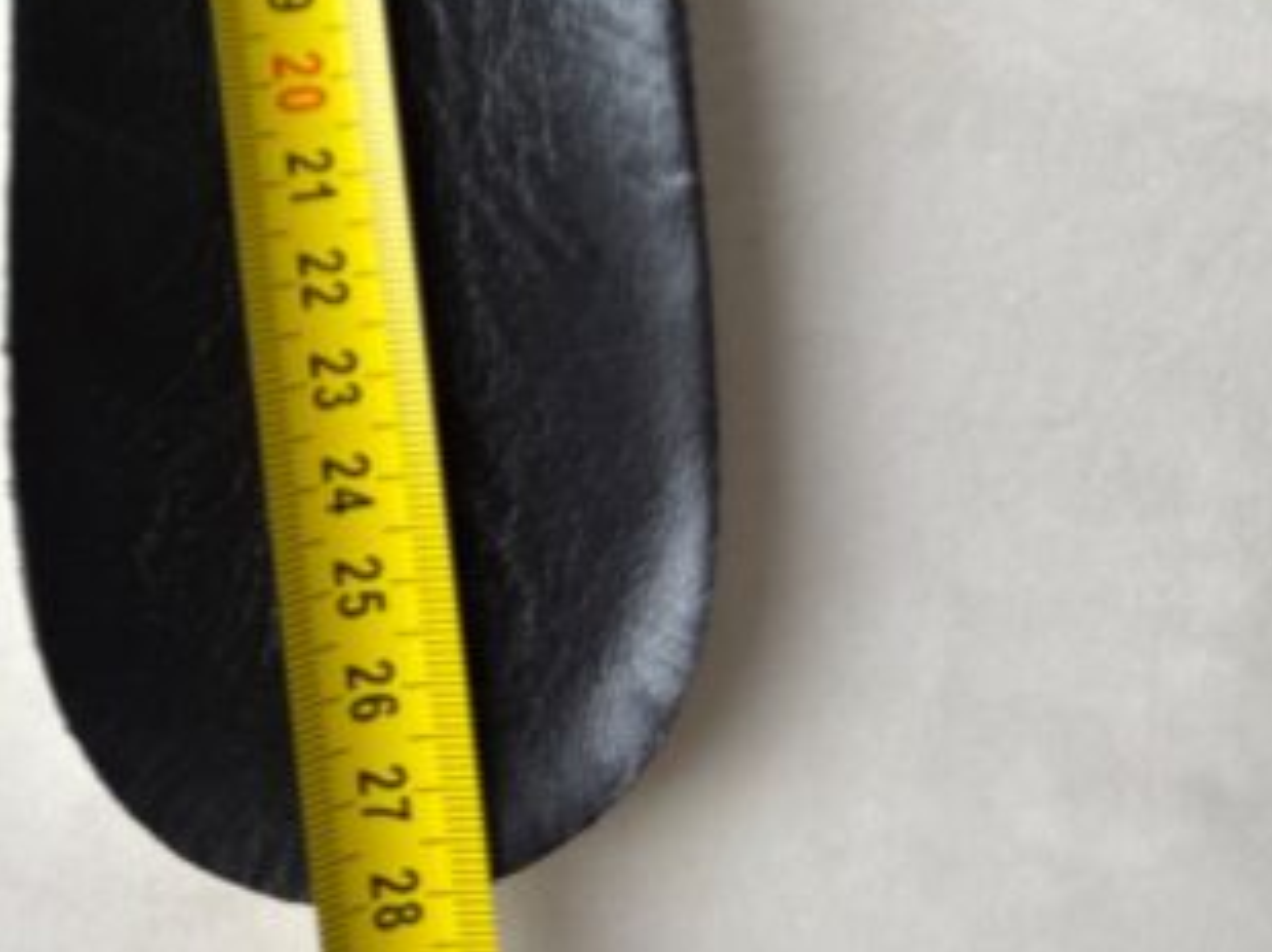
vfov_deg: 21.5
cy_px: -254
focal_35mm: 62
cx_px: 238
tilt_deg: -80.6
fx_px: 2276
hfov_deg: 30.4
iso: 80
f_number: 1.78
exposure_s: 1/100
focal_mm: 6.76
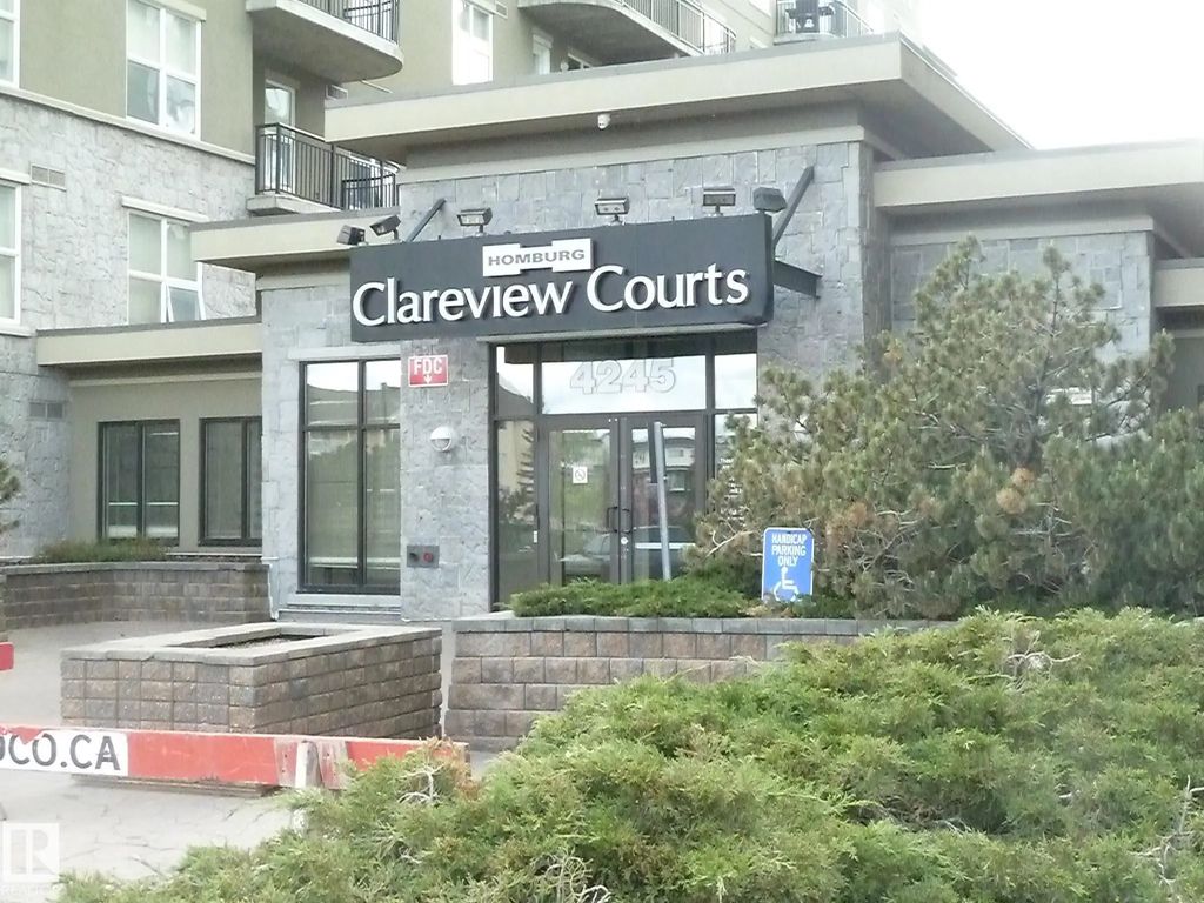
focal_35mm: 52
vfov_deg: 28.0
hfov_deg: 36.8
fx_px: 1809
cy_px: 452
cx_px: 602
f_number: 5.6
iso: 1600
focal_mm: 8.5
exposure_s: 1/640
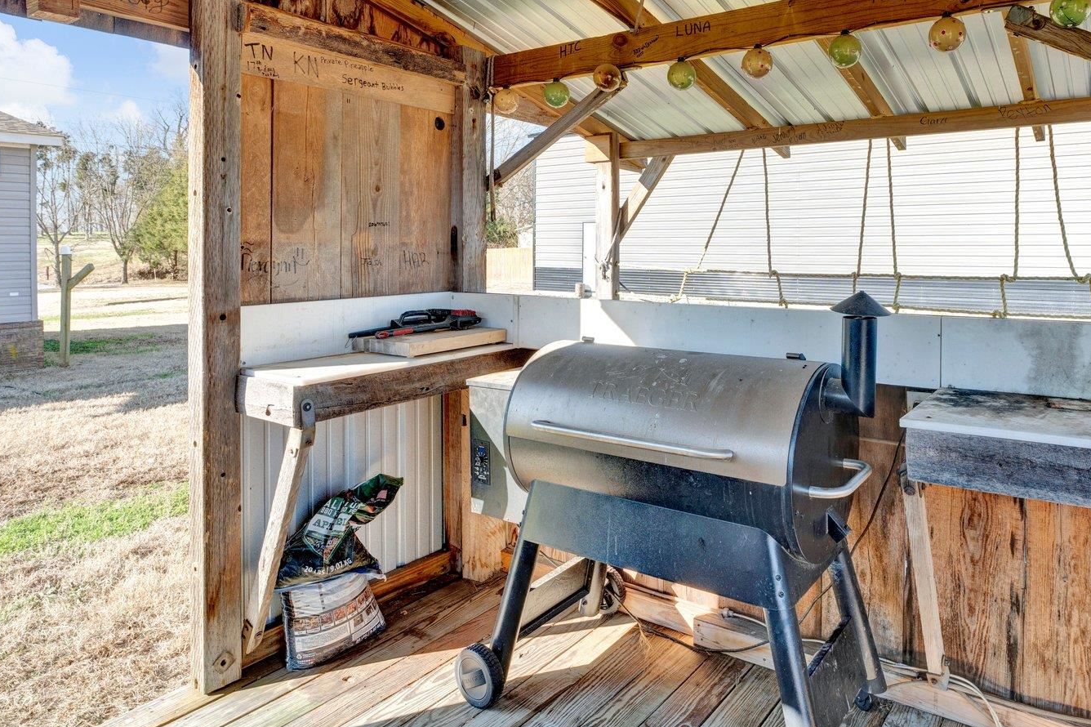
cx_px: 671
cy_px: 230
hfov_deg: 73.9
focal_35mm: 23
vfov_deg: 52.9
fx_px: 711
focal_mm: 15.3
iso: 400
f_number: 8
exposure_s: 1/250
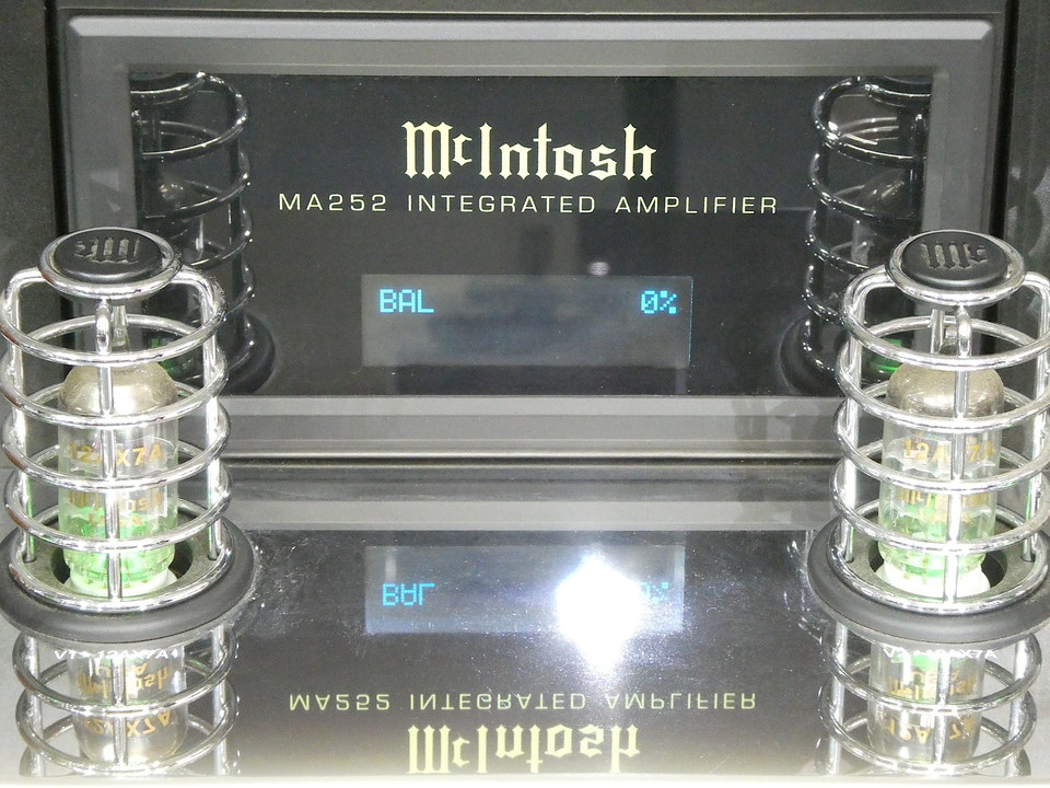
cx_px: 525
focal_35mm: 124
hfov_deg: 15.9
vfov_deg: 12.0
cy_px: 394
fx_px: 3761
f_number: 5.2
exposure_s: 1/15
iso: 1600
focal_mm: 22.3
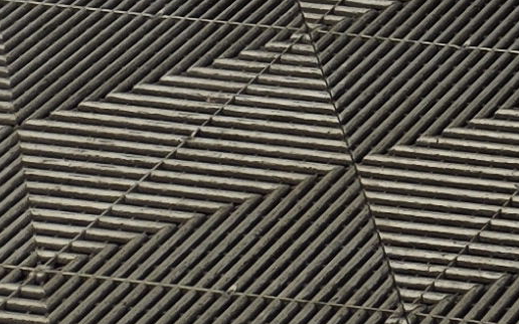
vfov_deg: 5.6
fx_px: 2672
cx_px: 1784
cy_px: -1150
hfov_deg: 8.4
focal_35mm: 189
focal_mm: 5.4
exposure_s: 1/120
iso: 40
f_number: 1.8
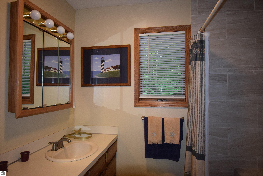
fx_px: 153
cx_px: 132
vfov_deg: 59.5
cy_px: 88
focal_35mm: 21
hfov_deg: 81.2
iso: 1400
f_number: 5
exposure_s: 1/60
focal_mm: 14
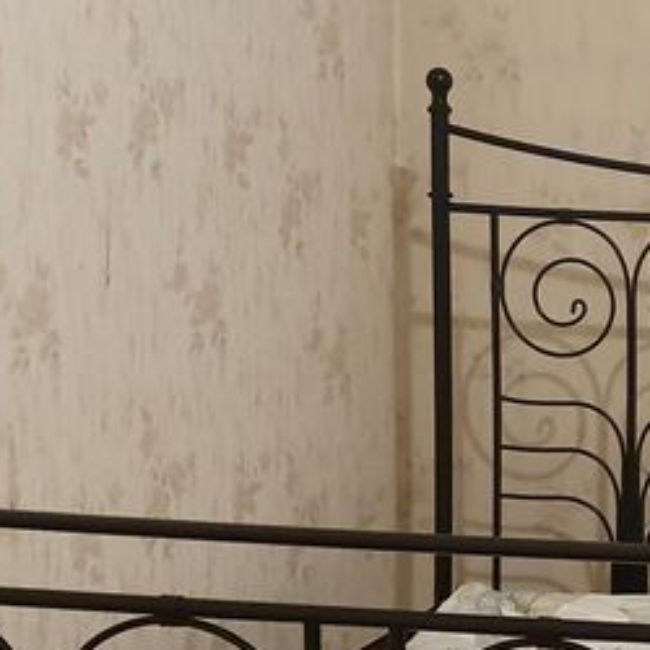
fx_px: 1954
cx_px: 933
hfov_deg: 17.3
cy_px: 476
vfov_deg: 18.8
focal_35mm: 92
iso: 640
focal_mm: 4.32
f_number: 1.5
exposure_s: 1/50
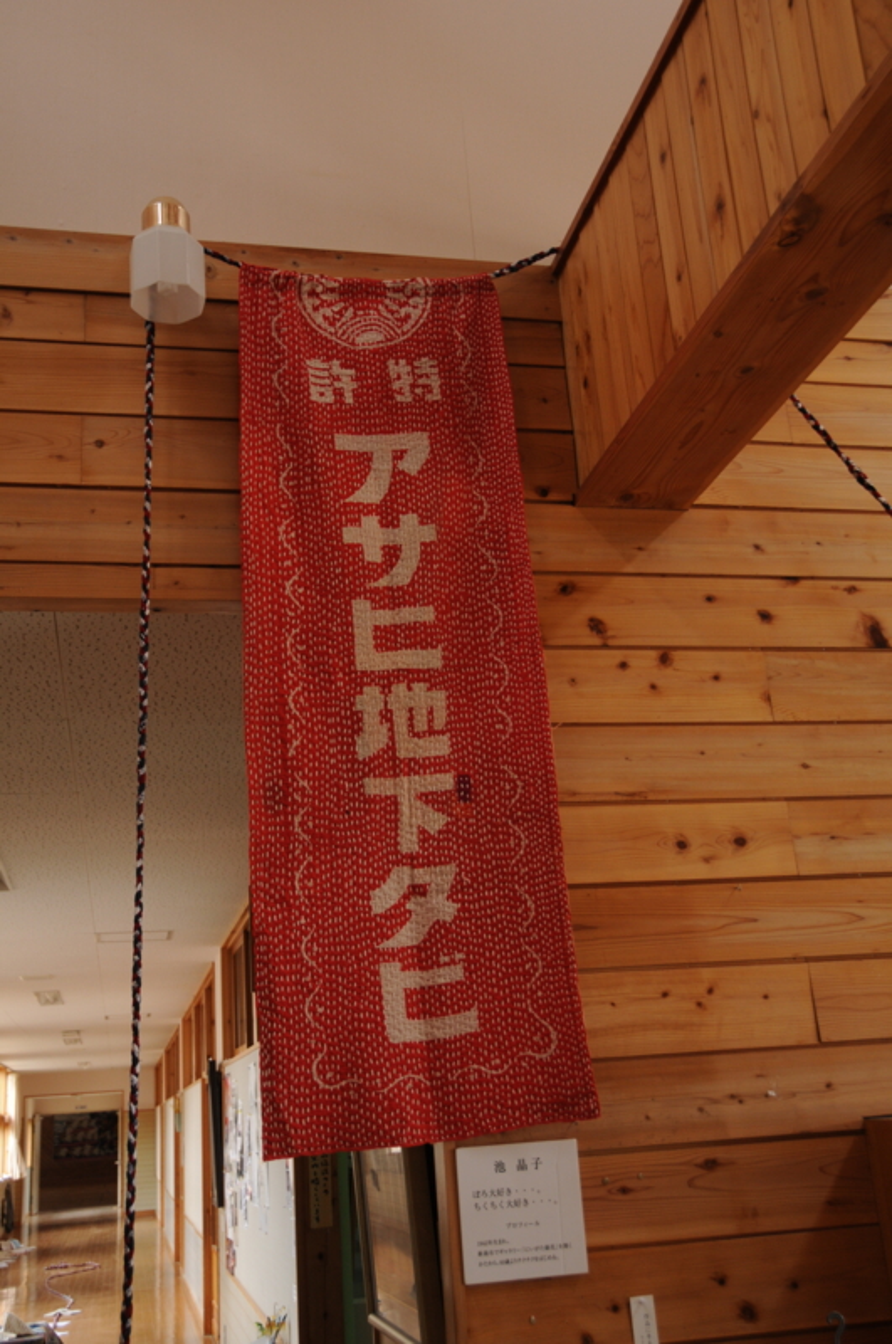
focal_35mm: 36
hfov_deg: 36.8
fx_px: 1342
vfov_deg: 53.2
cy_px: 672
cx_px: 446
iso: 400
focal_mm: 24
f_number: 3.8
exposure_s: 1/50
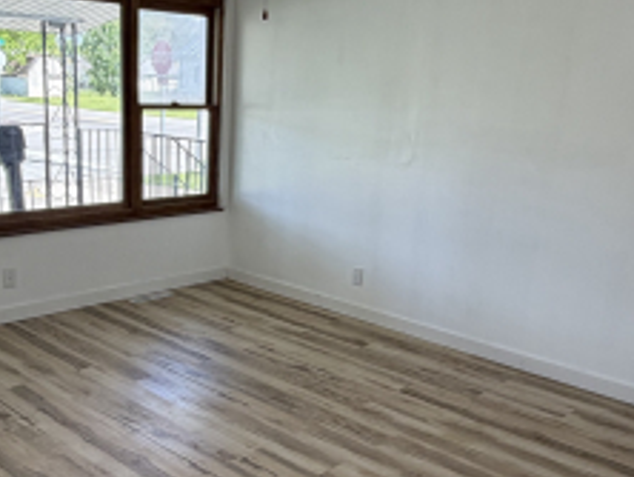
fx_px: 770
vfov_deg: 34.4
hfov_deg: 44.7
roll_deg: -2.8
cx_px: 287
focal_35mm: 42
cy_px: 271
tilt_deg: -13.4
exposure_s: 1/121
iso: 64
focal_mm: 2.22
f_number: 2.2
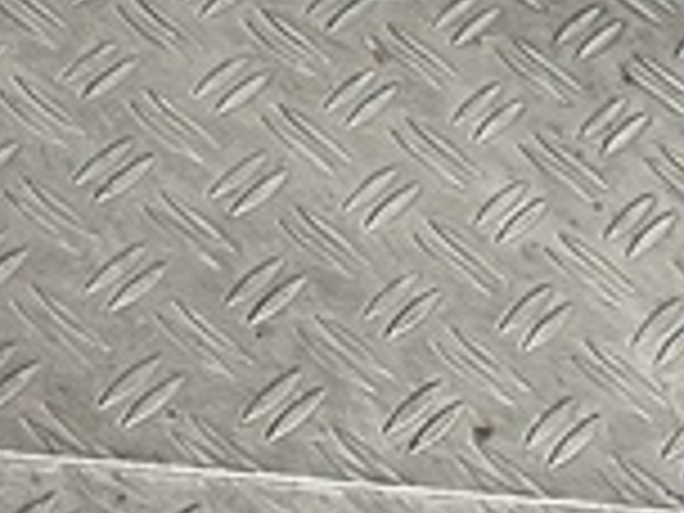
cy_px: -621
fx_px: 3794
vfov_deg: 7.3
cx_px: 135
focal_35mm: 192
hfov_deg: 10.3
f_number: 1.8
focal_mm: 3
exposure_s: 1/181
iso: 16
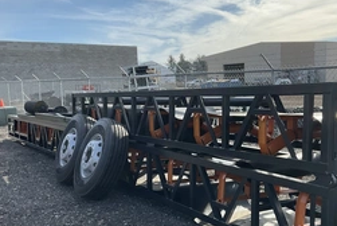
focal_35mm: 48
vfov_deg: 28.0
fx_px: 450
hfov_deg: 40.9
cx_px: 204
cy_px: 147
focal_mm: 3
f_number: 1.8
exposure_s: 1/1577
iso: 25
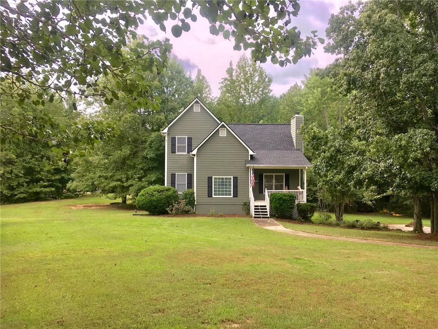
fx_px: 367
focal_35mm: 29
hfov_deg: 61.7
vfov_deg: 48.2
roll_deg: -0.2
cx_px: 219
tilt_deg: +1.4
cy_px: 164
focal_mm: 4.15
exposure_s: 1/630
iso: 25
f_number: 2.2
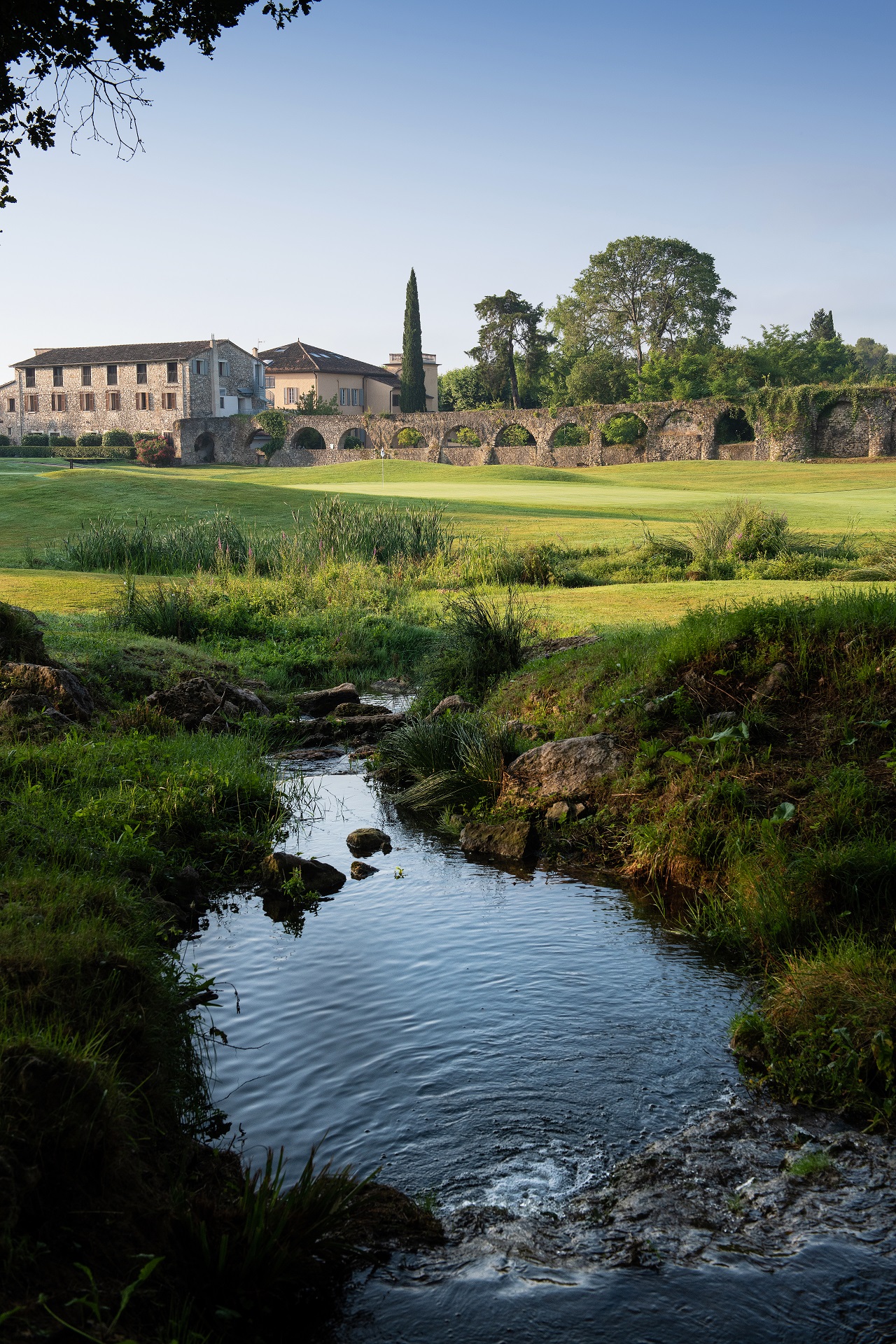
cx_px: 448
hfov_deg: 29.9
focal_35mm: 45
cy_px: 672
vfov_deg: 43.6
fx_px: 1680
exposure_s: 1/200
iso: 320
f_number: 9
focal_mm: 45
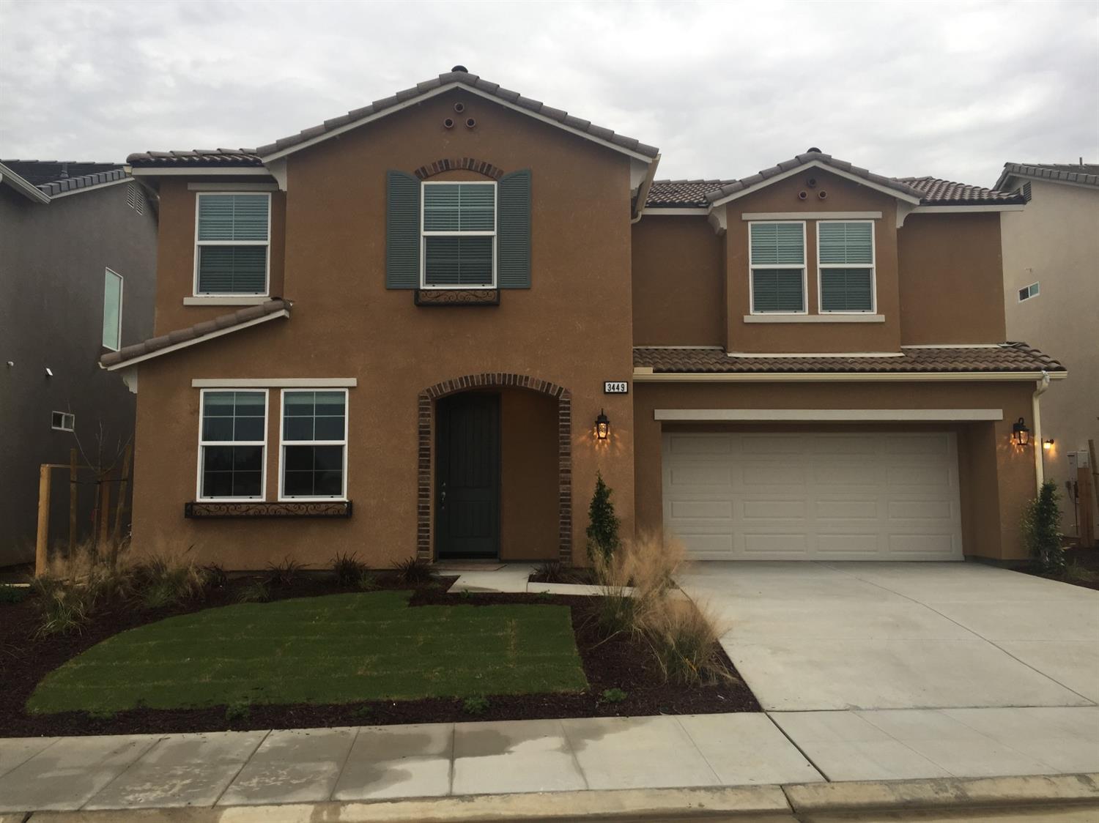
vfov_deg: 48.2
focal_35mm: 29
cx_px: 550
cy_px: 412
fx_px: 920
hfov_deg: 61.7
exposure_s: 1/125
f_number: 2.2
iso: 32
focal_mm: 4.15
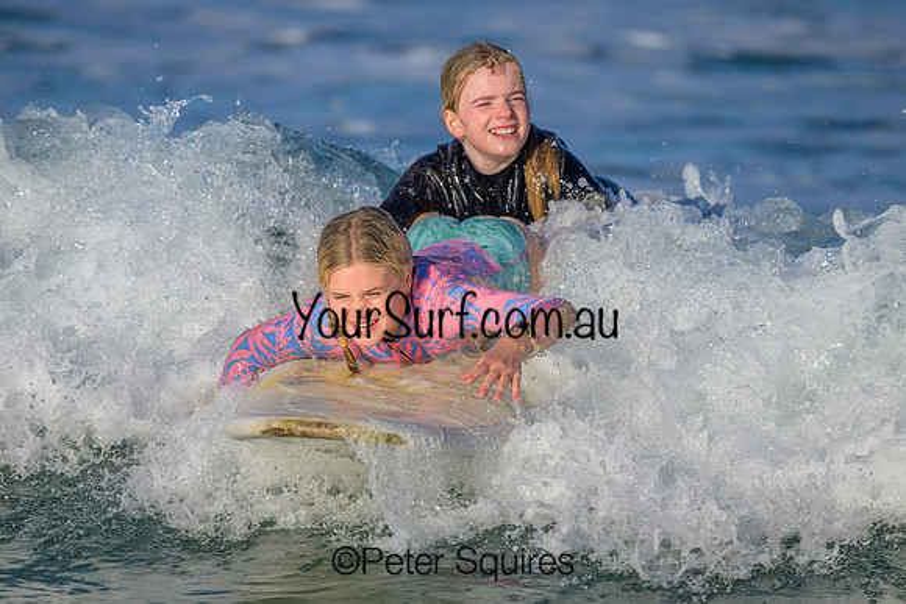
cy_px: 277
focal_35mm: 866
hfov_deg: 2.4
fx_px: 21794
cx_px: 490
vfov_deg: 1.6
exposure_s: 1/2000
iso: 180
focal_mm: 800
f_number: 6.3
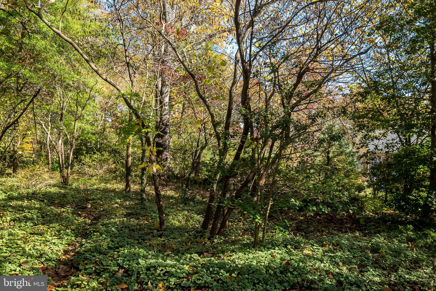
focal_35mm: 24
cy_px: 146
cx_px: 218
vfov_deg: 53.2
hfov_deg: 73.7
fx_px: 291
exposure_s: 1/100
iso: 320
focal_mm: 24
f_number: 16
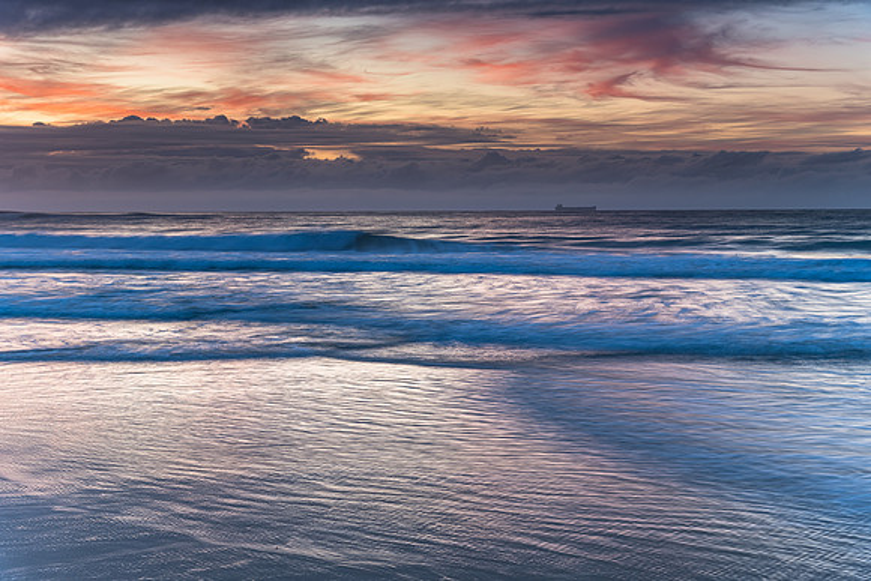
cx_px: 436
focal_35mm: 63
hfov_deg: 32.1
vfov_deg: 21.7
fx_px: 1515
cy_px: 290
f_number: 8
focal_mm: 62
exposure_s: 1.3
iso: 80
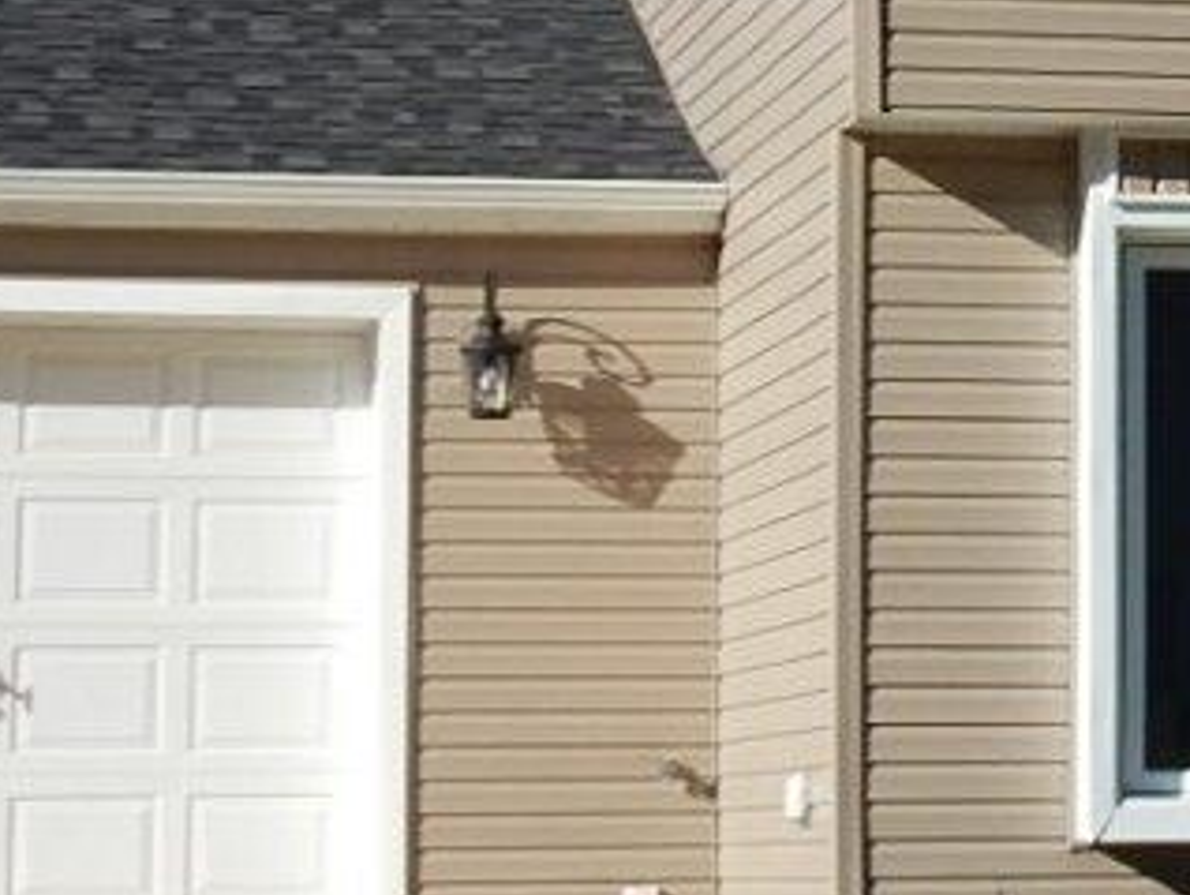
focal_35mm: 163
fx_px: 5608
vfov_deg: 9.1
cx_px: 1531
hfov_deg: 11.8
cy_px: 15
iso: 125
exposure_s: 1/1250
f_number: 4
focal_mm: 6.4
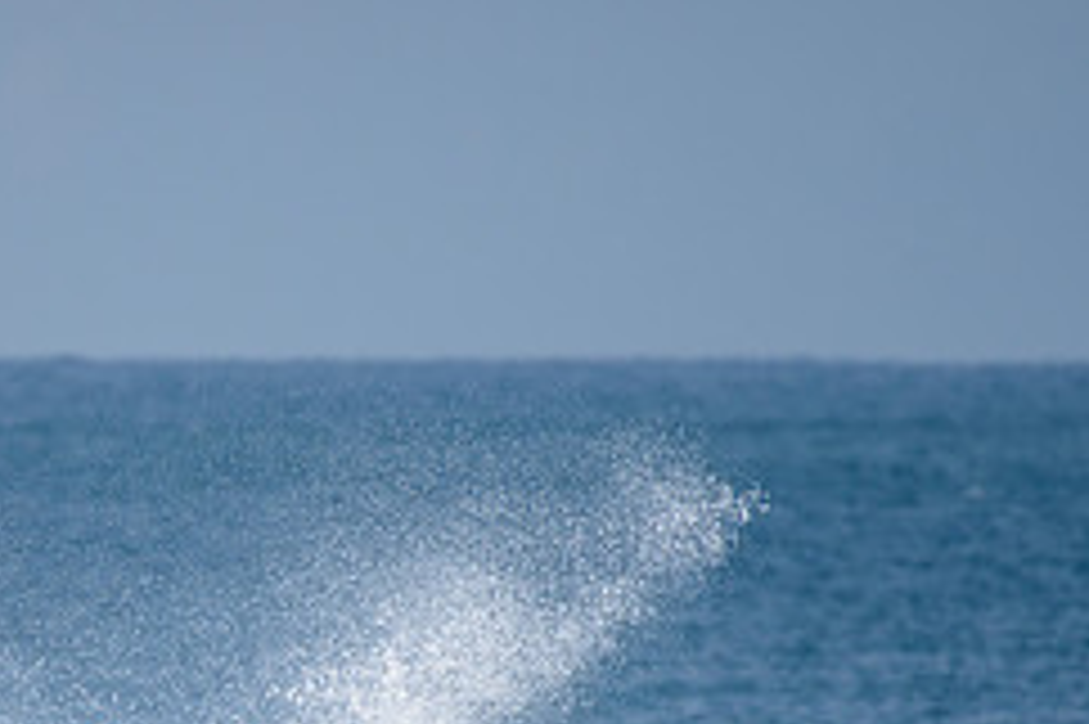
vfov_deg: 1.1
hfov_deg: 1.7
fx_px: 37302
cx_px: 166
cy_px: 857
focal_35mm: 1234
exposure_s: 1/2000
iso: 280
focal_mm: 500
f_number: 5.6
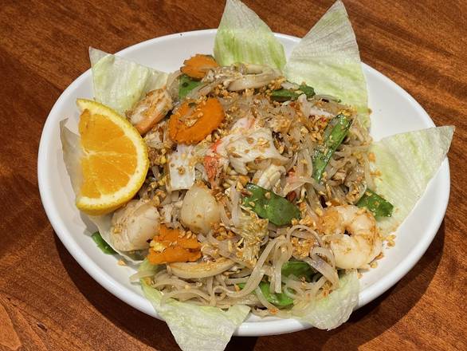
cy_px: 176
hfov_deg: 30.3
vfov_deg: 22.9
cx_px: 234
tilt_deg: -57.3
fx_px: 864
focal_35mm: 64
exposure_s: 1/60
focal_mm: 7.5
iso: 250
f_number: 2.2
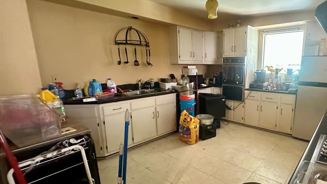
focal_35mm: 20
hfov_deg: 84.1
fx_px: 173
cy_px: 99
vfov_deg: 55.8
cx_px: 214
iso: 1000
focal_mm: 2.22
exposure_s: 1/60
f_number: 2.2
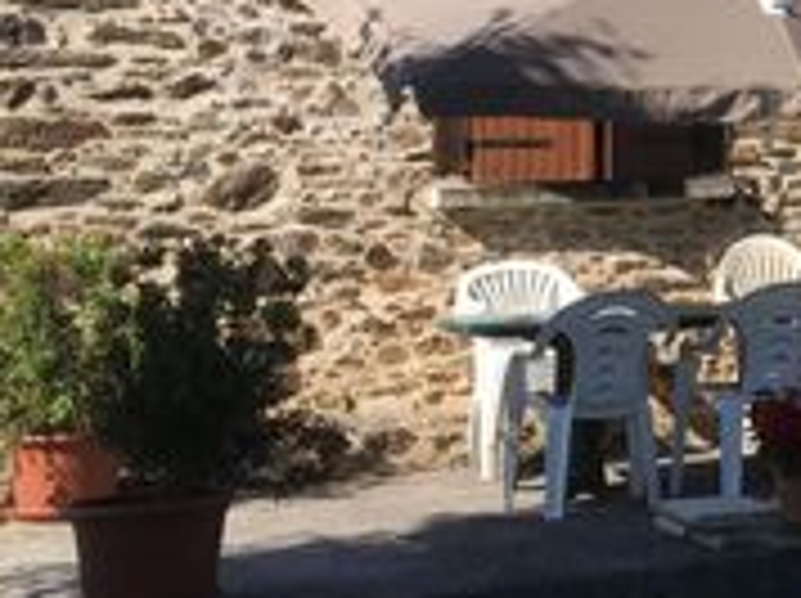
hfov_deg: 17.9
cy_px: -49
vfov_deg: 14.7
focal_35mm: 98
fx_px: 2265
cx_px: 1206
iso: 25
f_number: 2.2
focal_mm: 4.15
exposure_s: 1/1099
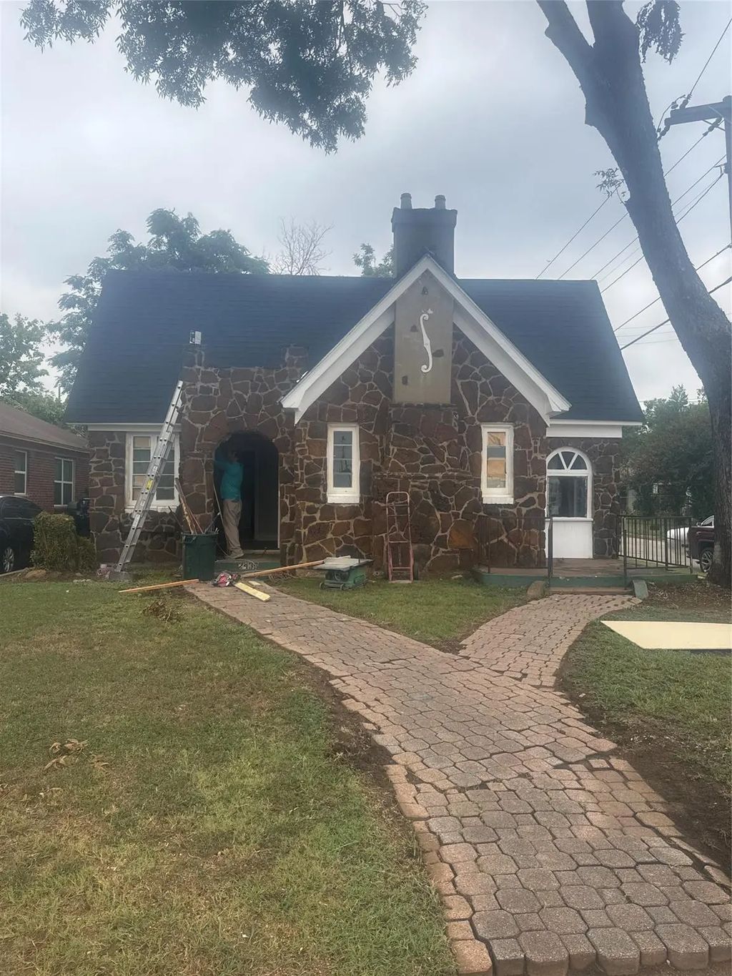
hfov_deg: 56.8
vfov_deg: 71.6
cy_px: 488
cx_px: 366
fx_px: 677
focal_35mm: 24
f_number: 1.78
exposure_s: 1/3802
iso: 80
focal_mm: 6.76
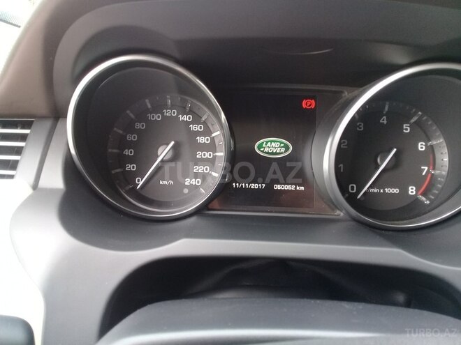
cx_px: 230
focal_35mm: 31
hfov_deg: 58.4
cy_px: 172
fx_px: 413
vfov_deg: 45.4
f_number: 2.2
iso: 64
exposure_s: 1/33
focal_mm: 3.3
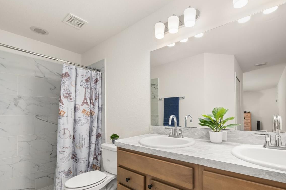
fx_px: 135
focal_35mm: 17
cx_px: 157
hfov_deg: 93.0
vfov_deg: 69.9
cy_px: 112
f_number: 11
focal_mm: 12
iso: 400
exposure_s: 1/4
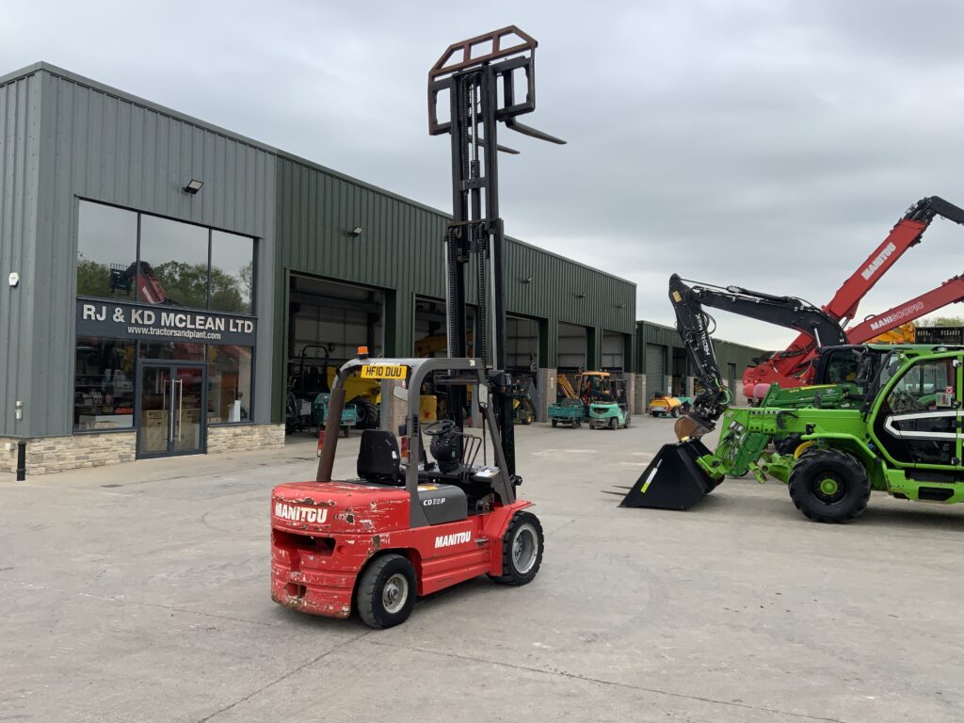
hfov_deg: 61.7
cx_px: 482
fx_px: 808
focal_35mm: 29
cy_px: 362
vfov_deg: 48.2
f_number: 1.8
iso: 16
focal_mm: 3
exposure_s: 1/1121
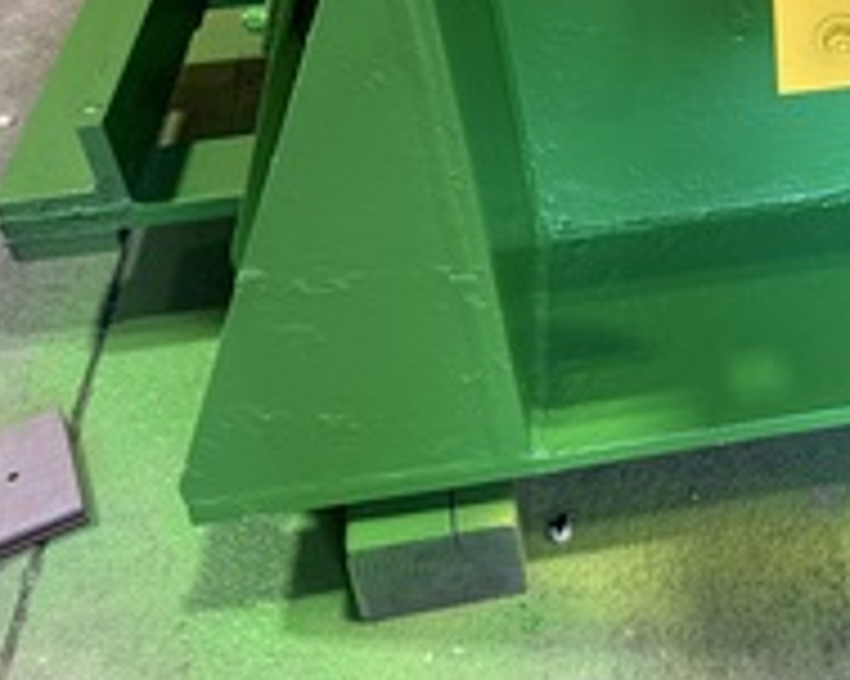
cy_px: 34
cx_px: 854
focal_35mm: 62
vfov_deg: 23.7
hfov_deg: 28.6
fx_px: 1559
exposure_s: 1/121
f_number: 1.78
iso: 160
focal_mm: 6.86
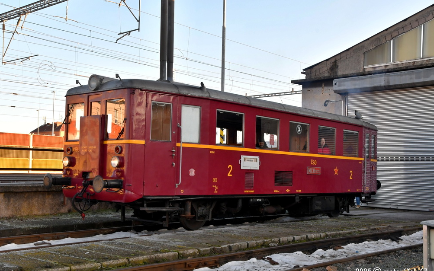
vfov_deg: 29.9
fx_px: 509
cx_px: 217
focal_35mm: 43
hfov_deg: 46.2
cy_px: 138
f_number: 11
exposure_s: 1/160
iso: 800
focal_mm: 28
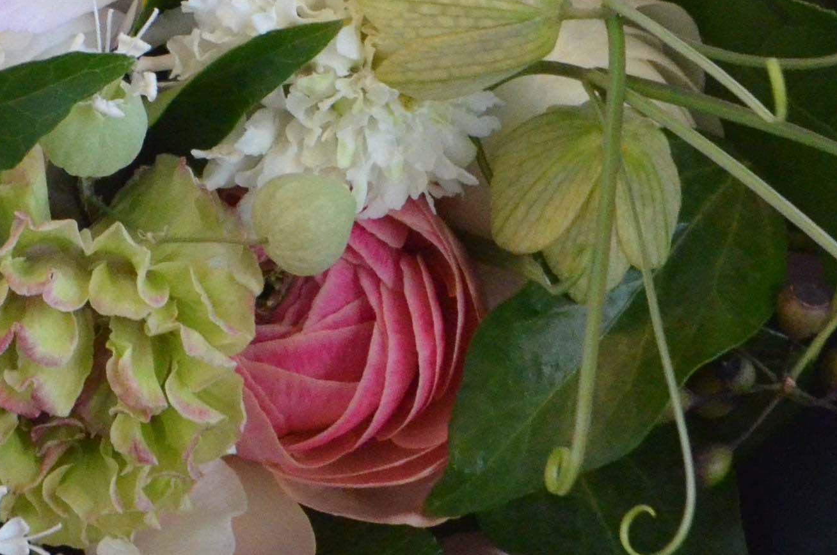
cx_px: -15
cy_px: -44
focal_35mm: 226
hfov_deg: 9.1
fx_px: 5245
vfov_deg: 6.0
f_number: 8
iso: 3200
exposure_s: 1/250
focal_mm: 40
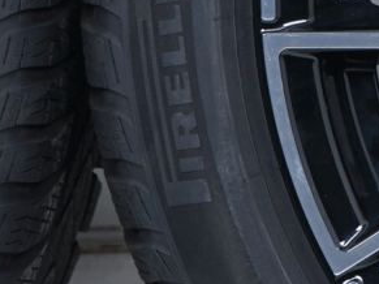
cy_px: -18
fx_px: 3261
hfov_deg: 6.4
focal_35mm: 298
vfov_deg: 5.0
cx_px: 844
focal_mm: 47
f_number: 7.1
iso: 250
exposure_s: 1/125
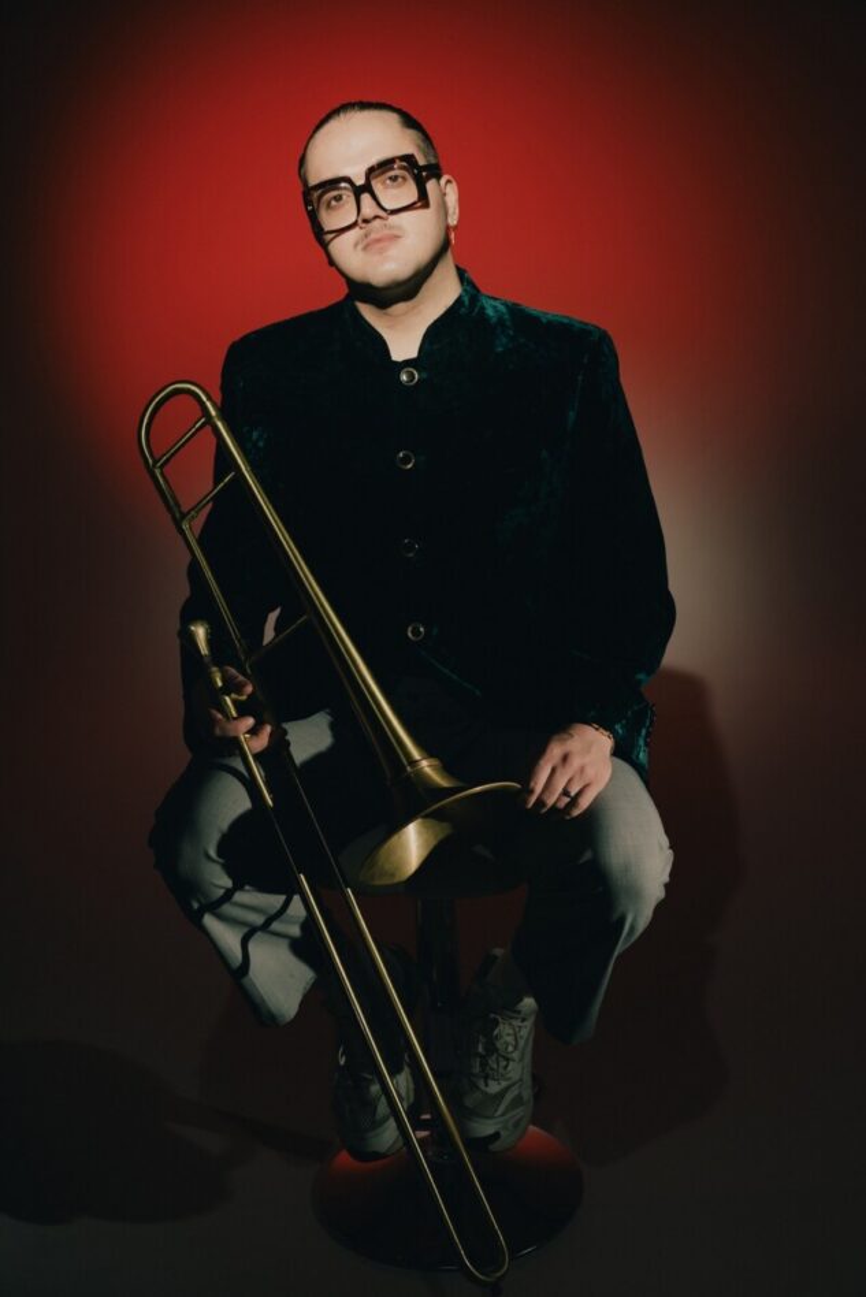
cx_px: 433
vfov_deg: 45.4
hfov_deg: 31.2
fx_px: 1550
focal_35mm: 43
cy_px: 648
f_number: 3.5
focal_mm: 43
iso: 1000
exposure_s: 1/200
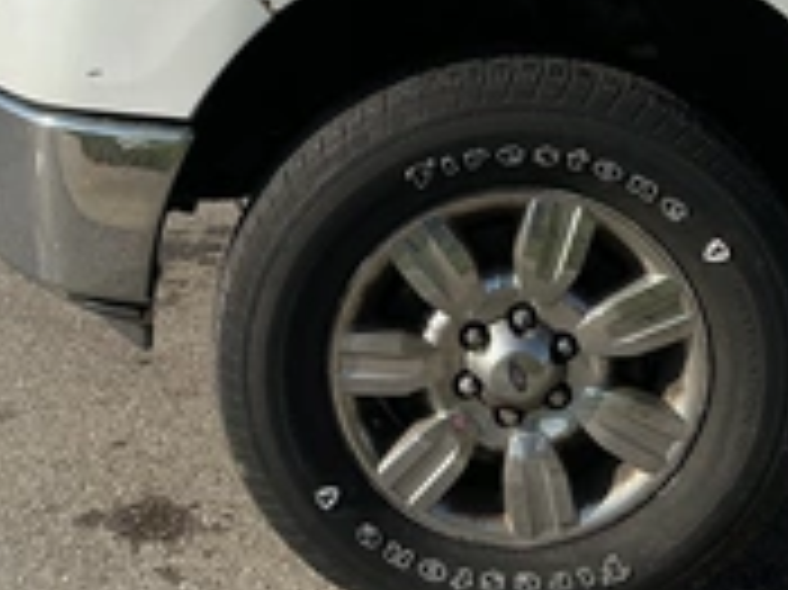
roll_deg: -1.5
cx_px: 351
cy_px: 99
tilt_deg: -10.9
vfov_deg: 22.5
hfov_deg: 30.3
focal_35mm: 64
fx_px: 1456
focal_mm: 3
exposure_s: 1/2427
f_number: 1.8
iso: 25
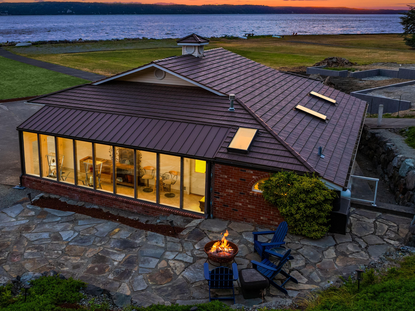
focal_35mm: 35
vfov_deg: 40.4
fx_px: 419
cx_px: 157
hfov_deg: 52.1
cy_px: 121
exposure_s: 1/25
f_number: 2.8
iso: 190
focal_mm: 12.29
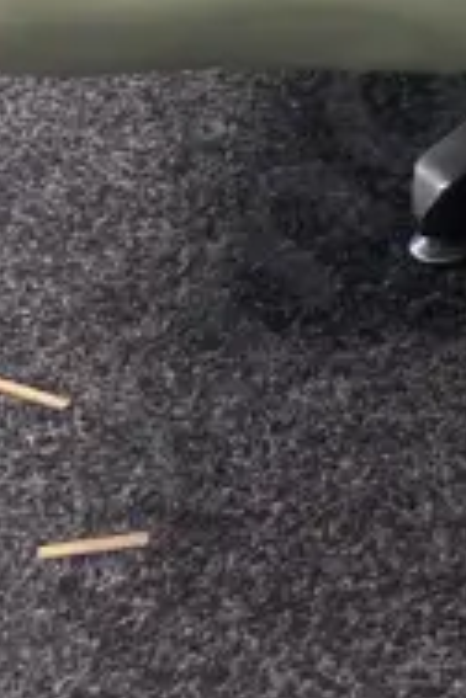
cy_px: -609
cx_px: 928
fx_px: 3068
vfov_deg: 11.9
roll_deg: +0.0
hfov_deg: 8.3
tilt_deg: -17.4
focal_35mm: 158
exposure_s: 1/50
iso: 160
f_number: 1.8
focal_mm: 3.99
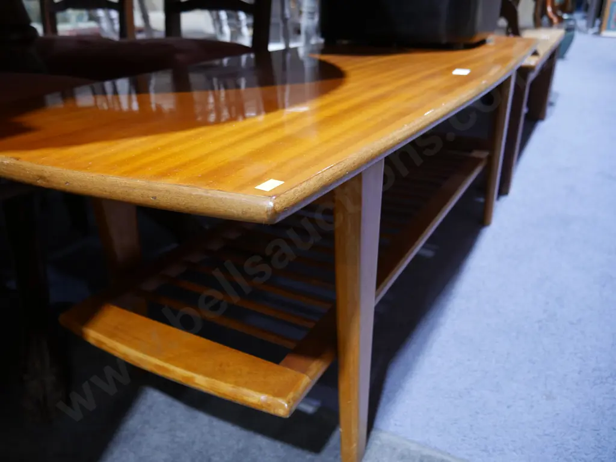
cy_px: 231
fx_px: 499
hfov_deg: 63.4
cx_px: 308
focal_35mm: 28
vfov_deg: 49.8
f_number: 3.5
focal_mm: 14
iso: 640
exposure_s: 1/60
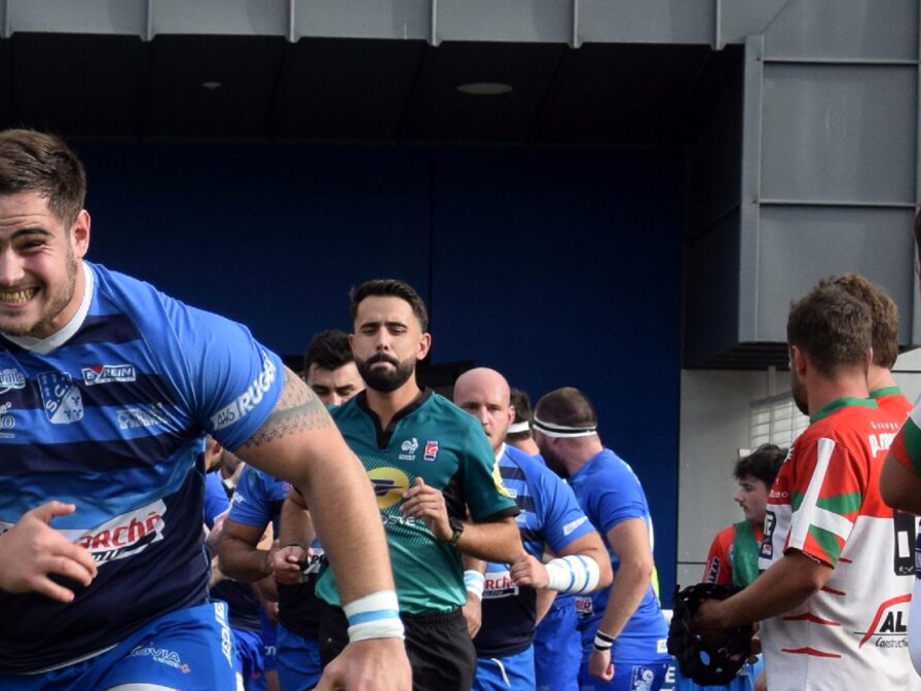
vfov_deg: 8.0
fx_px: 4932
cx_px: 182
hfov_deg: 10.6
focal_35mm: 185
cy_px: 469
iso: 450
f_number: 4.8
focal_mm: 45
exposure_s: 1/1000
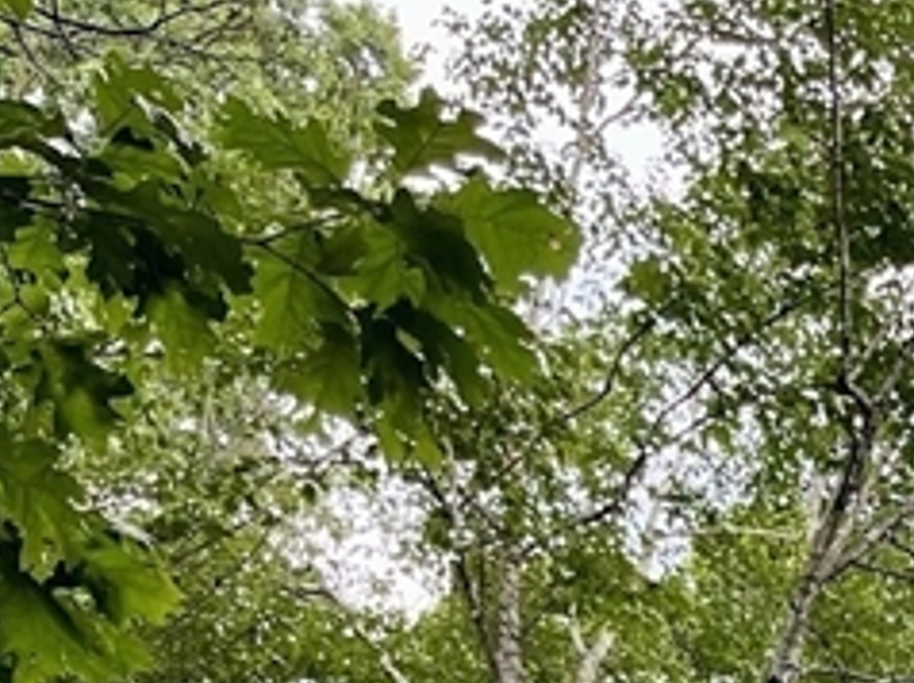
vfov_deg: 11.6
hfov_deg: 14.9
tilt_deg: +10.3
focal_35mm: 112
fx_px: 2954
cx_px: 1740
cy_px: 1450
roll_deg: +1.3
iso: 50
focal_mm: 5.1
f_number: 1.6
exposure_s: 1/240
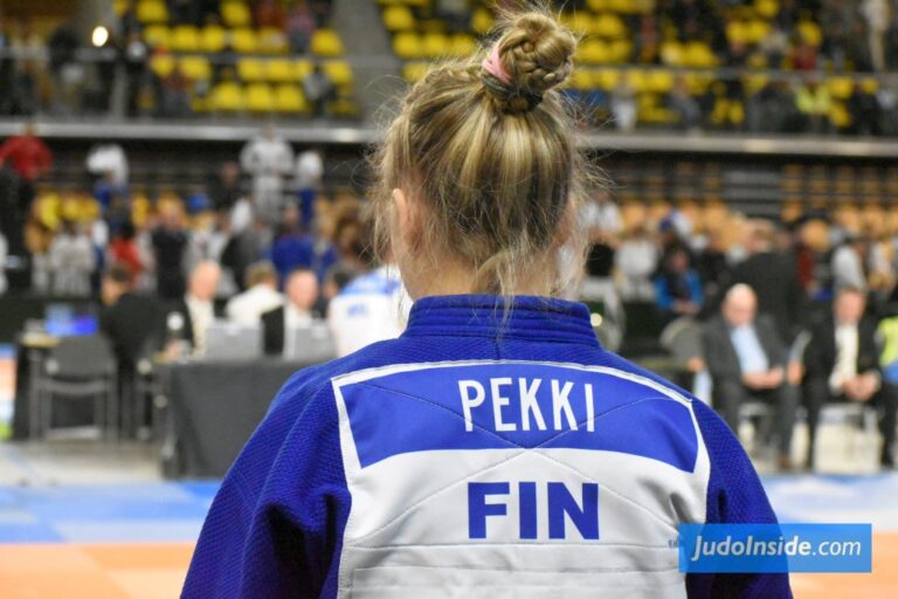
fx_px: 2619
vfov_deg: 13.0
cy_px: 300
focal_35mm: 105
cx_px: 449
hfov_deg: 19.5
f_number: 7.1
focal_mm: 70
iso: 12800
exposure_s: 1/500
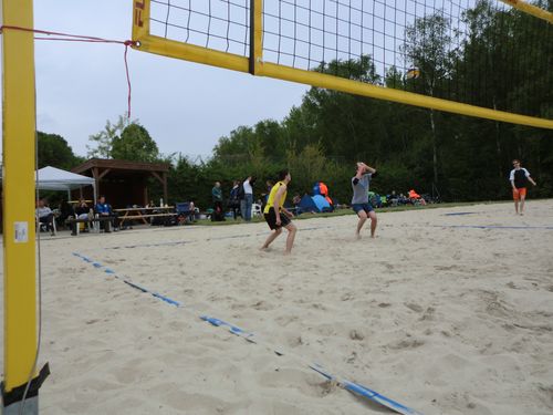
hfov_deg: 65.3
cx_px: 276
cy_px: 208
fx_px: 431
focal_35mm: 27
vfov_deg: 51.4
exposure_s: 1/640
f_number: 3.2
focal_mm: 4.9
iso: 50
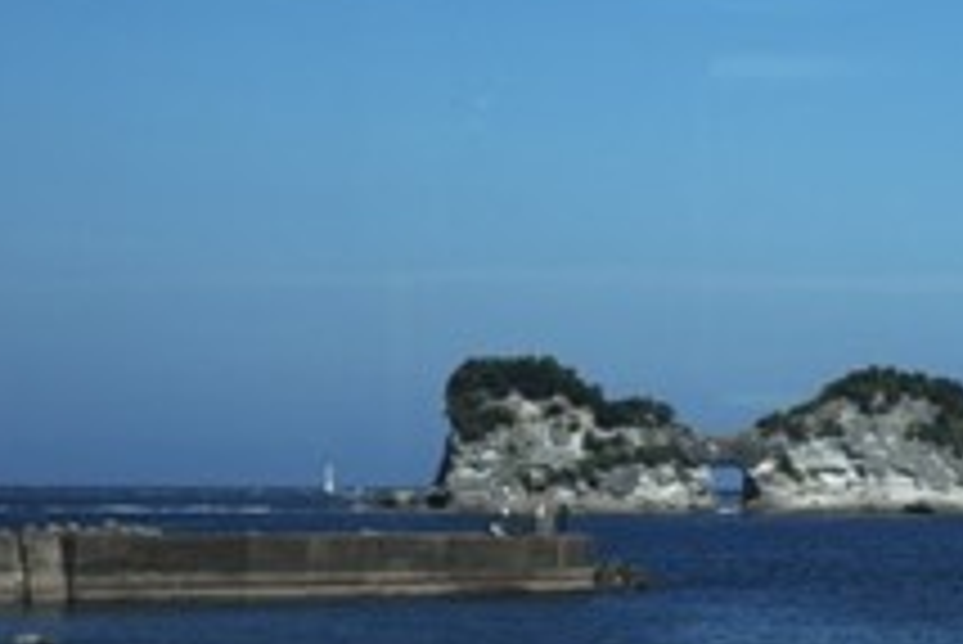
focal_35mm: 112
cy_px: 257
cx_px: 1260
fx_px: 2998
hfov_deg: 17.1
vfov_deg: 12.2
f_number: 2.8
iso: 100
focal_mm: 26
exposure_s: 1/800
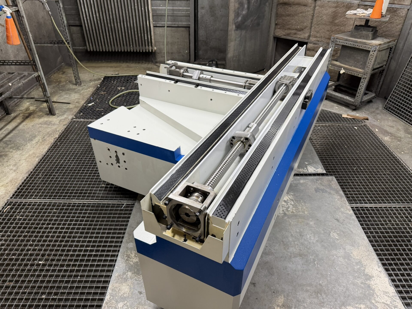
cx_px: 206
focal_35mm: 24
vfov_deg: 56.8
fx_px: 286
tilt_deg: -33.5
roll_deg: -0.7
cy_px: 154
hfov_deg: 71.6
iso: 160
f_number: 1.78
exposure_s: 1/100
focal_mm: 6.76
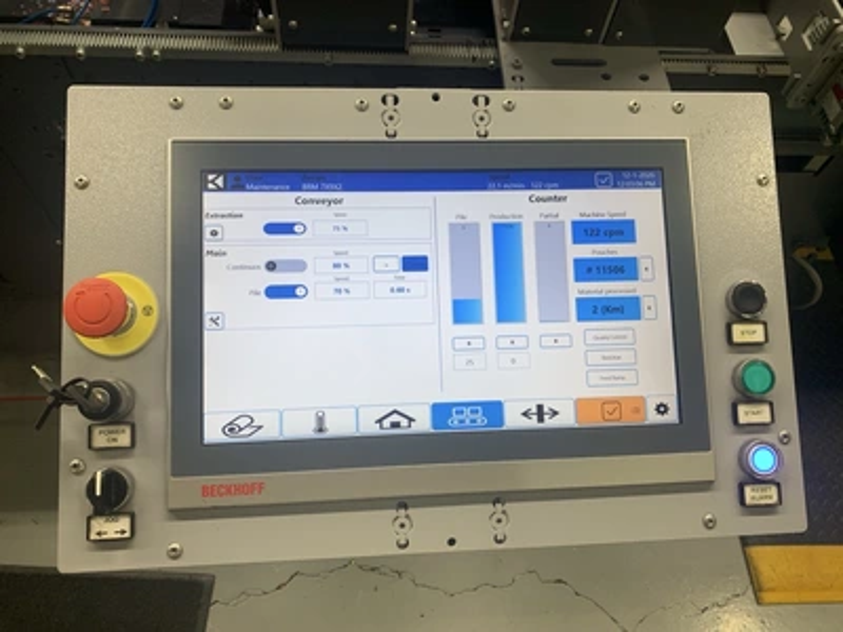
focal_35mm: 26
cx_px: 422
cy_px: 316
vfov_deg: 53.1
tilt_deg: -62.0
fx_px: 633
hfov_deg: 67.3
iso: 50
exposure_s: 1/120
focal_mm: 4.25
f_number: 1.8
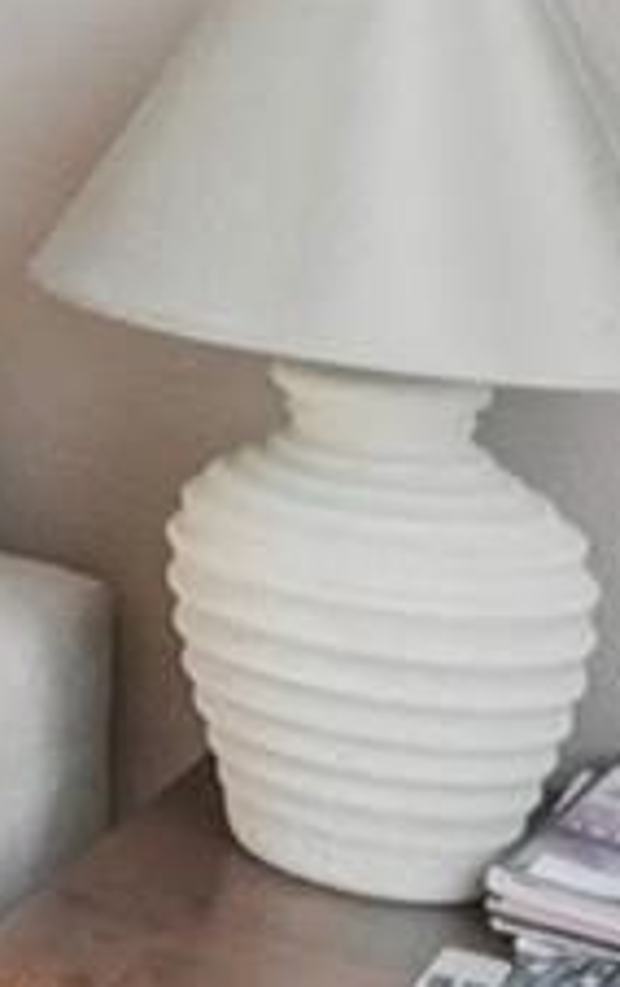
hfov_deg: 8.8
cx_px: -1515
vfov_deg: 18.2
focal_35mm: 108
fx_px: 2909
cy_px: -236
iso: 800
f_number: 8
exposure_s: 1/40
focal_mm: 10
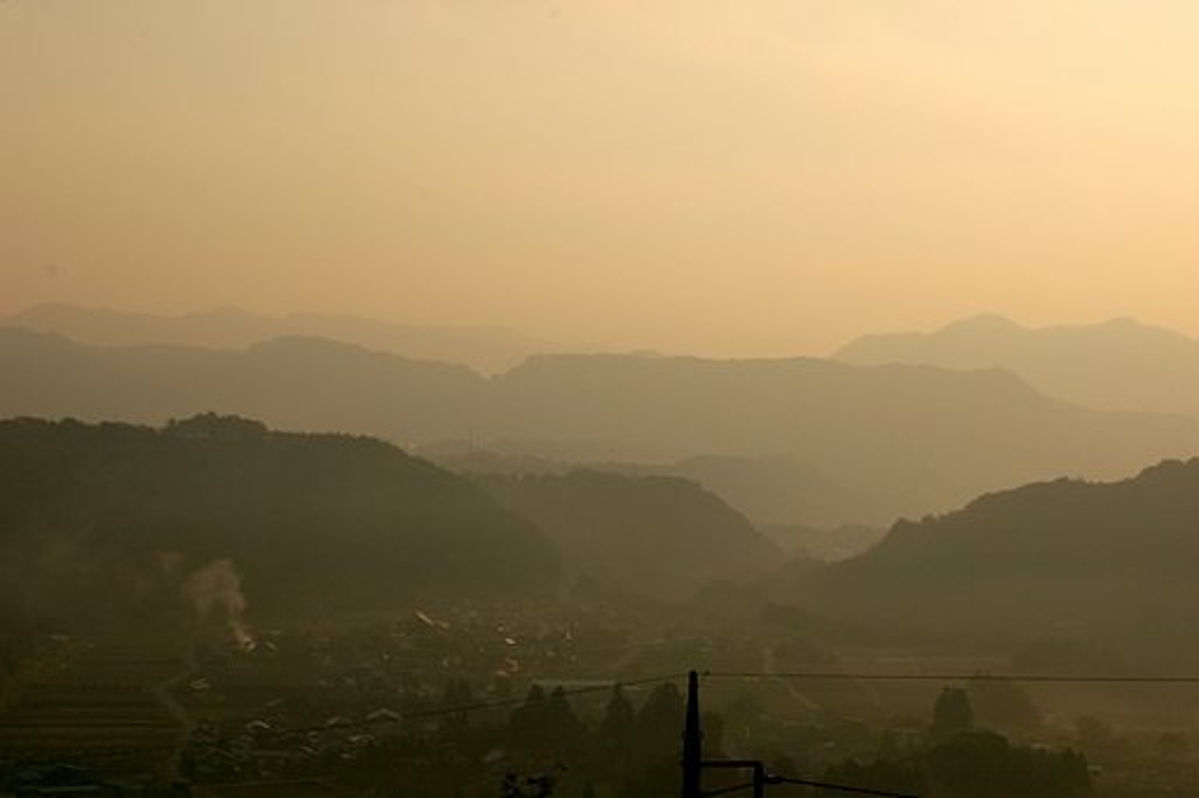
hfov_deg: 24.6
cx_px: 600
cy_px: 399
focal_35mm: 82
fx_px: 2747
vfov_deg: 16.5
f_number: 13
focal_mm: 55
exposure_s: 1/800
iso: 200
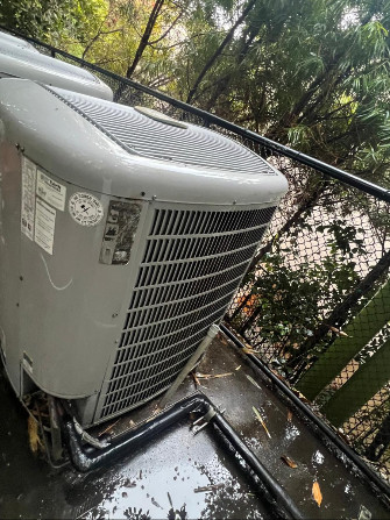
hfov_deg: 53.0
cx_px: 195
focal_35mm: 26
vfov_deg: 67.3
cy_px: 260
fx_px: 391
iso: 32
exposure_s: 1/2105
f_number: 1.8
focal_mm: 4.2
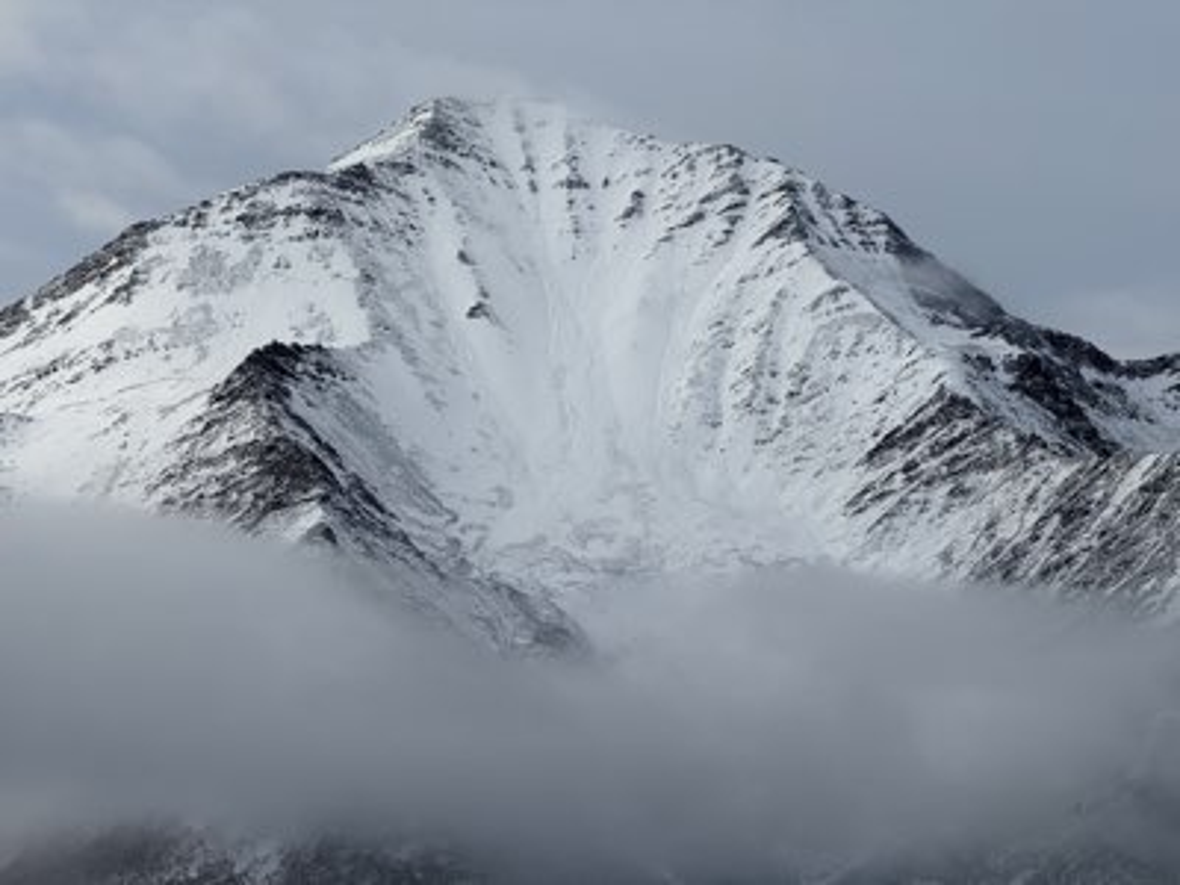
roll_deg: -1.4
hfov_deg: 16.4
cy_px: 442
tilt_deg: +3.7
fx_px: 4091
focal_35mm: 120
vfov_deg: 12.3
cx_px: 590
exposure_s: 1/596
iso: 50
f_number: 2.8
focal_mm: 15.66
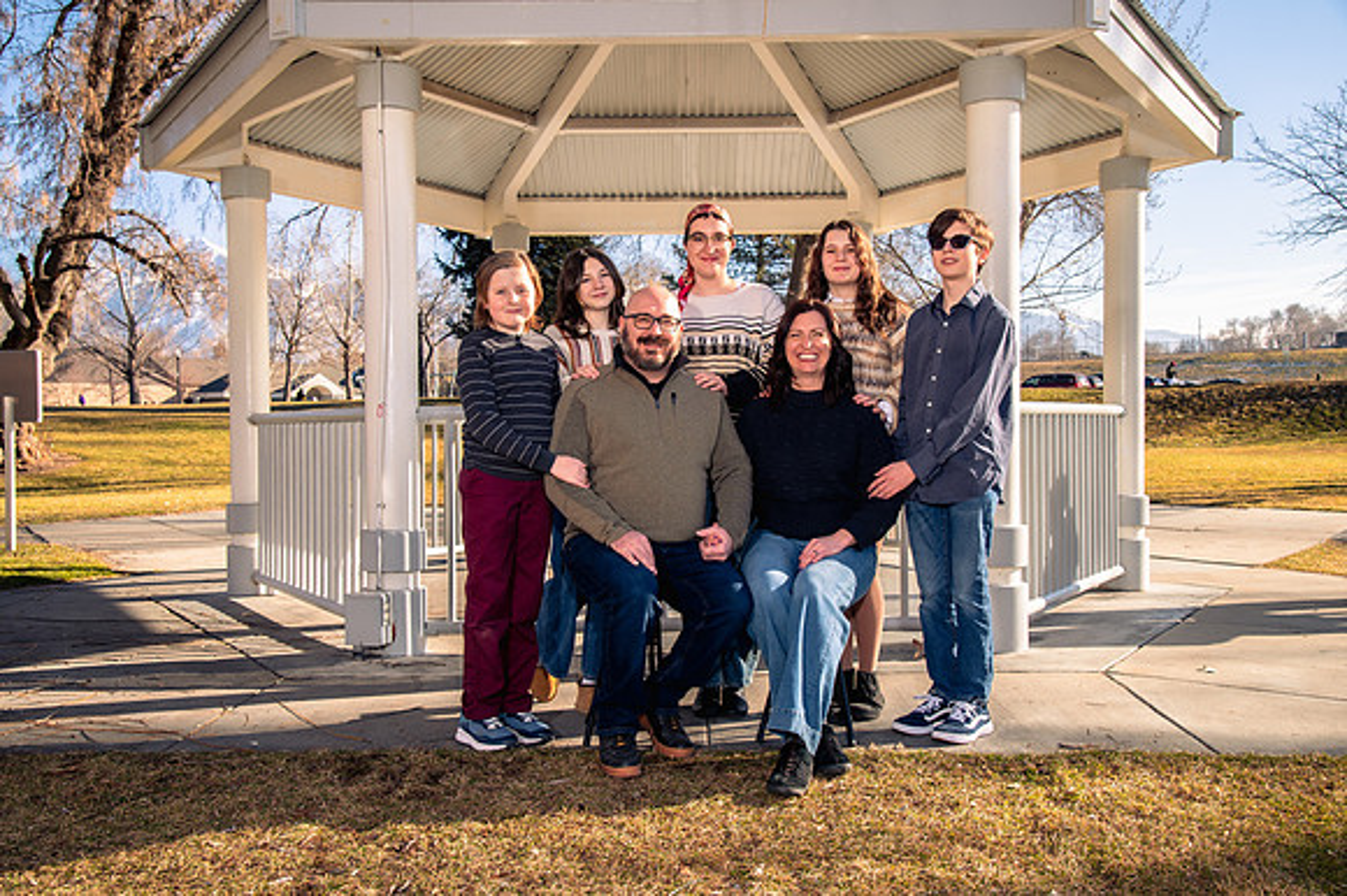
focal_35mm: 35
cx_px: 674
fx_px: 1309
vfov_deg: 37.8
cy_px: 448
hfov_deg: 54.5
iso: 250
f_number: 8
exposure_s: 1/200
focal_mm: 35
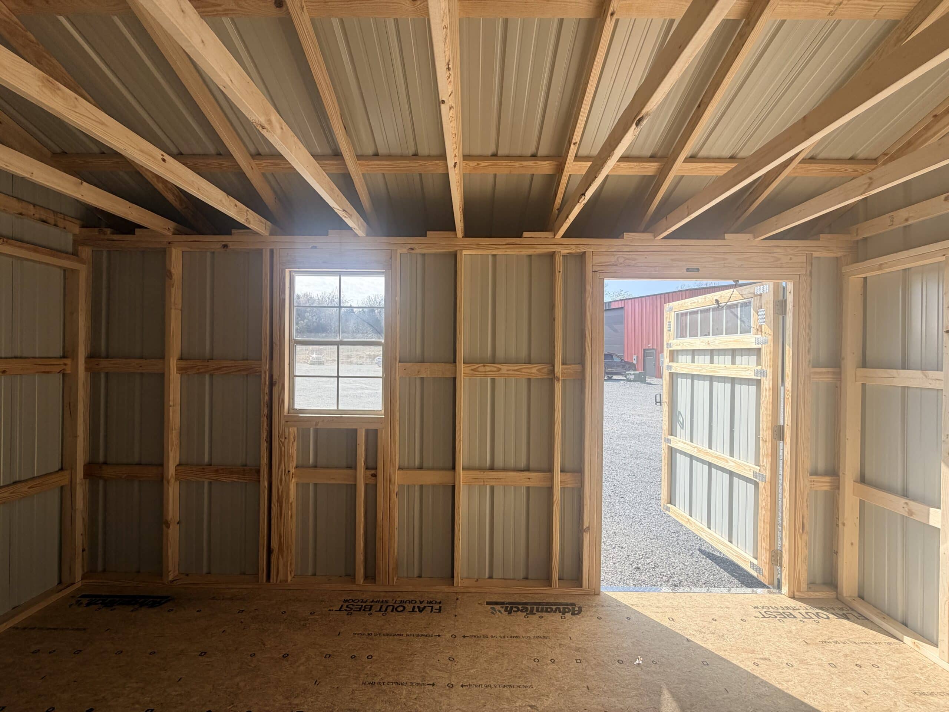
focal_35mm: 14
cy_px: 356
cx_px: 474
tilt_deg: +0.6
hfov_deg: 102.1
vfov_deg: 85.7
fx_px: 384
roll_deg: -1.0
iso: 40
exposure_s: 1/502
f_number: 2.2
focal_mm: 2.22
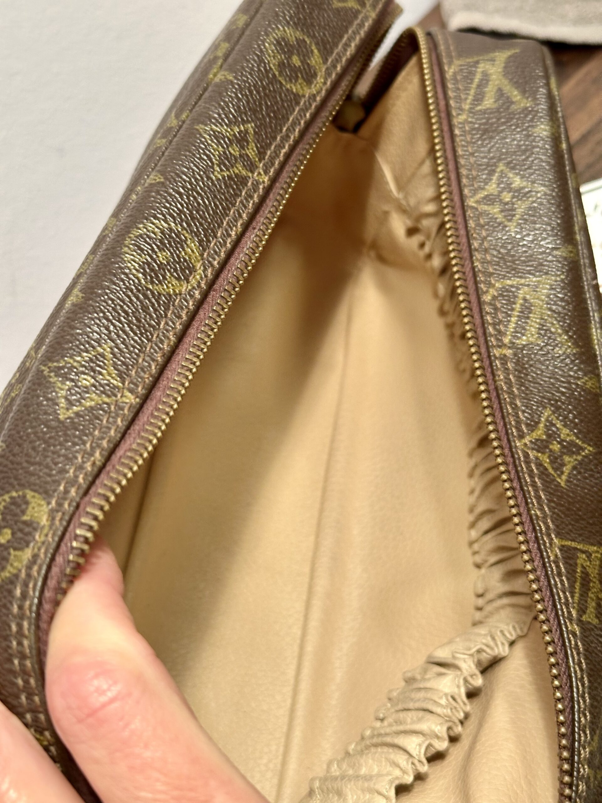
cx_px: 301
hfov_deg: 30.3
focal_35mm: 48
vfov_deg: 39.7
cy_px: 402
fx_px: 1113
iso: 125
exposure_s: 1/50
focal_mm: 6.86
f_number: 1.78
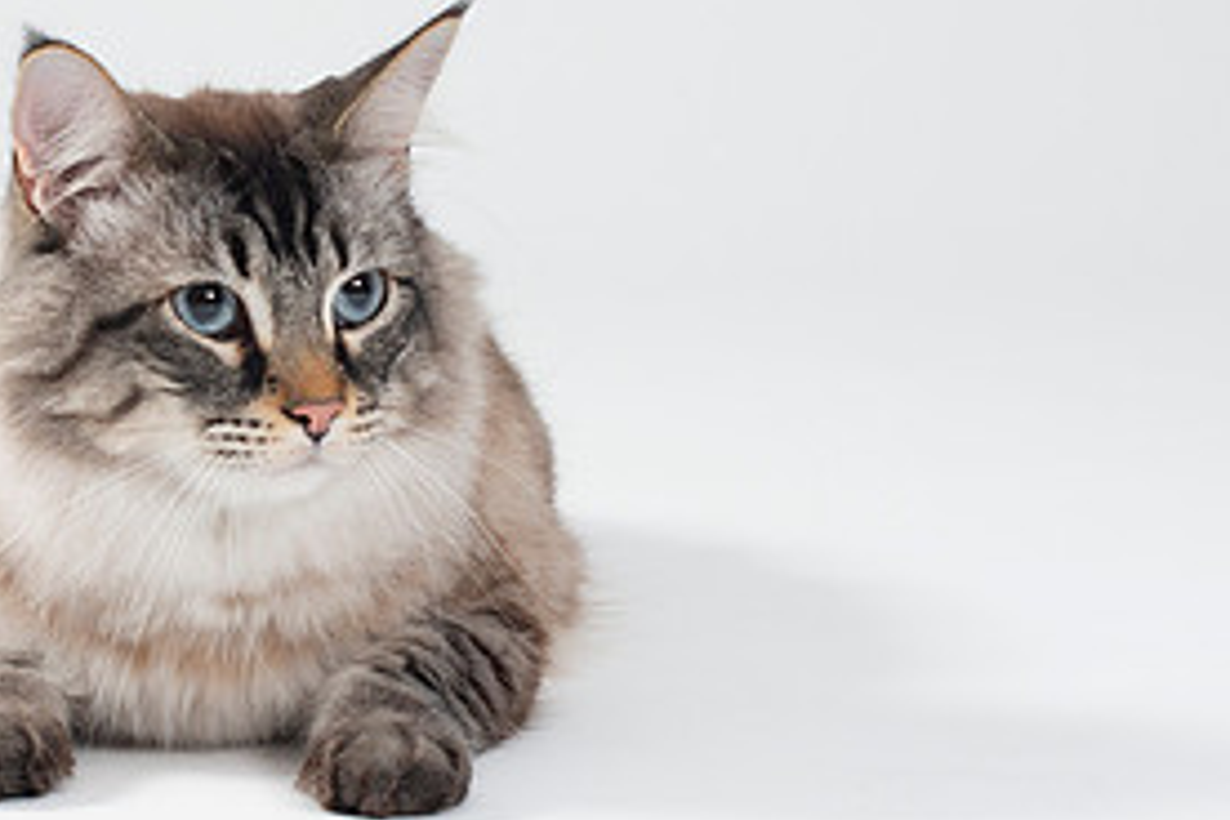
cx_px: 255
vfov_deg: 8.5
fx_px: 5535
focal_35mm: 162
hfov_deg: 12.6
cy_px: 350
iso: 250
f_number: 6.3
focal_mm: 50
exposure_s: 1/200
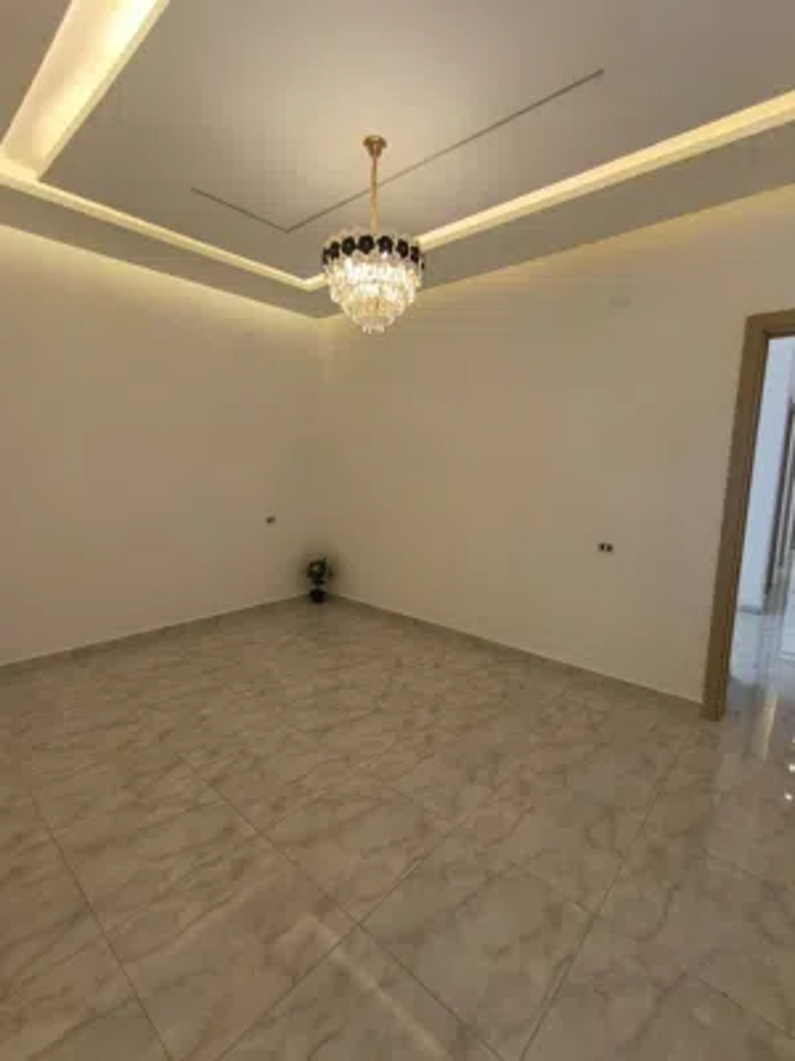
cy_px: 530
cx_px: 398
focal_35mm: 15
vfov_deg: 98.2
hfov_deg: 81.7
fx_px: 459
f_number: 2.2
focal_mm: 1.65
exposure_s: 1/100
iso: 102
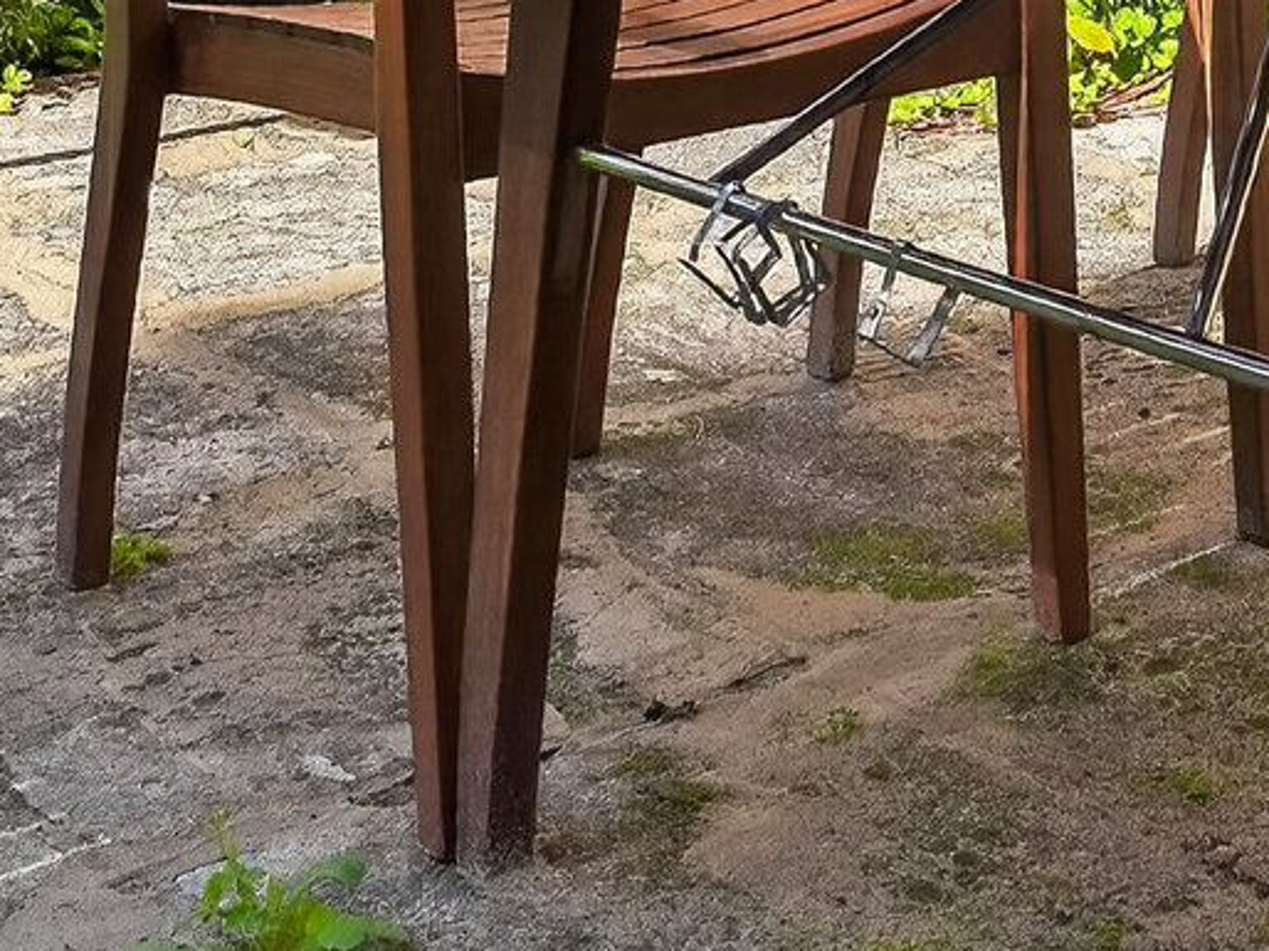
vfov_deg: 14.4
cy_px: -724
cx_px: 1252
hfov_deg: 20.9
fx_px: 3334
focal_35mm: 91
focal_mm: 19
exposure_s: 1/200
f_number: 8
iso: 400
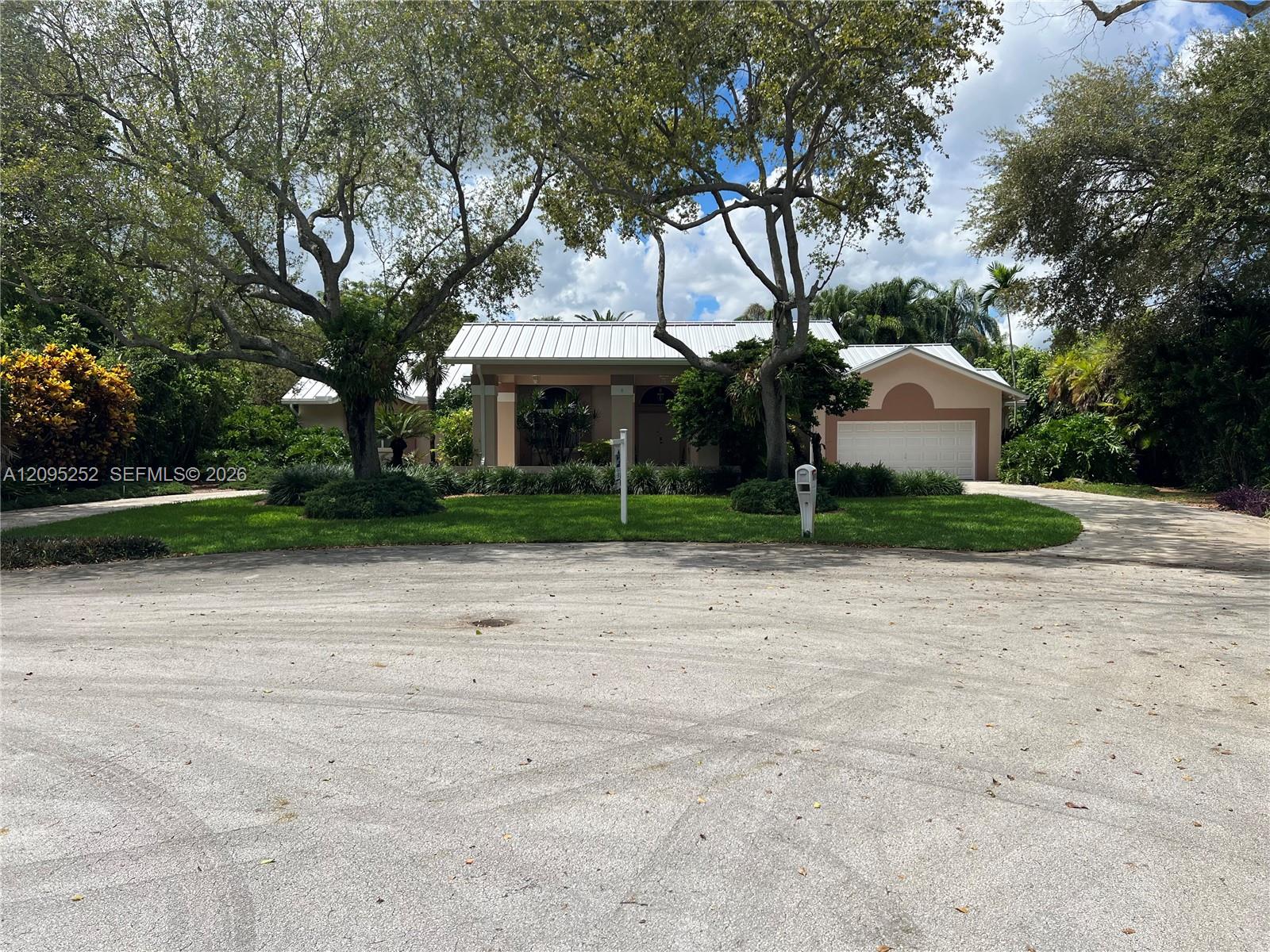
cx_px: 635
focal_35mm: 26
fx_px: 954
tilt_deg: -2.1
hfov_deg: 67.3
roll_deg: -0.9
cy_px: 476
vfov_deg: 53.1
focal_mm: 5.7
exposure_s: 1/5587
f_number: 1.5
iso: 50
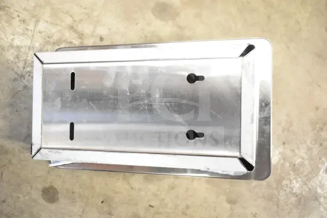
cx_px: 164
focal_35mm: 36
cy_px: 109
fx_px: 327
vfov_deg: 36.9
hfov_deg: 53.1
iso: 4000
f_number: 3.8
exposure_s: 1/40
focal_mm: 24
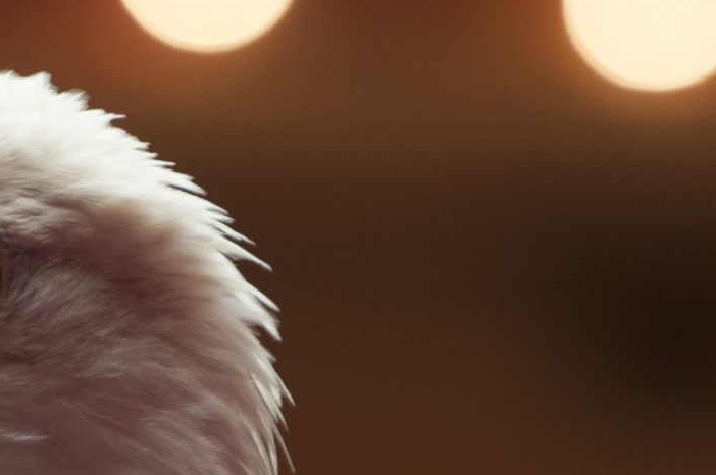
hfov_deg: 2.4
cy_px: 428
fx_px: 17180
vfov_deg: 1.6
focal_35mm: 865
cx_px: 279
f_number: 2.8
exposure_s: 1/100
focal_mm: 200
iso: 800
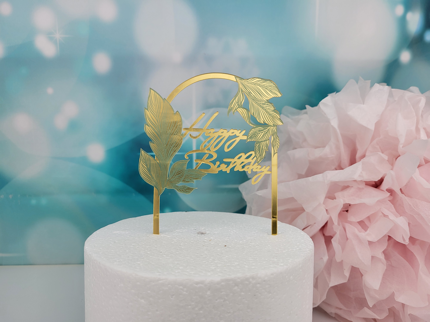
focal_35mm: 26
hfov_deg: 67.3
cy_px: 161
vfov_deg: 53.1
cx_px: 215
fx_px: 323
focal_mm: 5.4
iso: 40
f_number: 1.8
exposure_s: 1/190
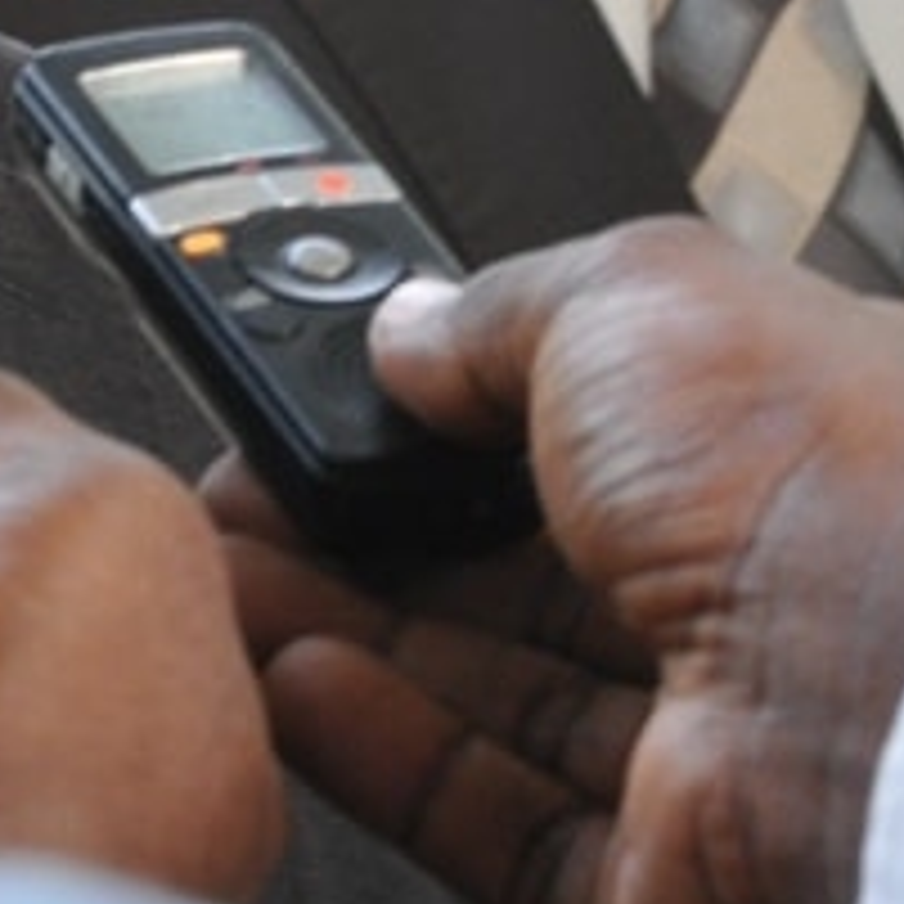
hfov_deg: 5.6
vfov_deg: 5.6
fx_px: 9189
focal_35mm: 311
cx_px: 679
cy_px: -274
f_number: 8
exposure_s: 1/15
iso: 800
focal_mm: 48
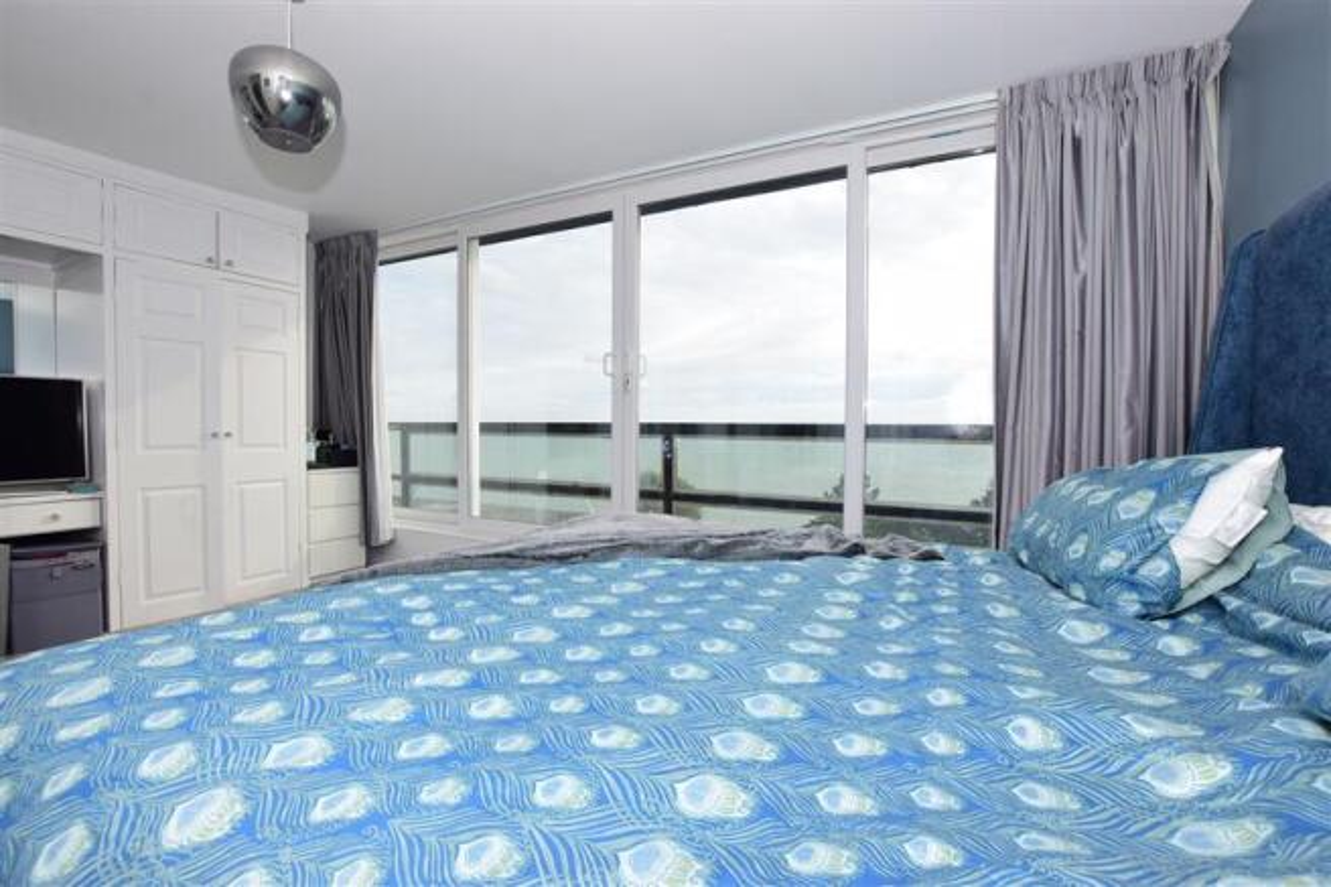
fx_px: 554
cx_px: 666
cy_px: 444
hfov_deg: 100.4
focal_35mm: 15
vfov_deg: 77.3
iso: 400
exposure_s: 1/200
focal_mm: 10
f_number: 10
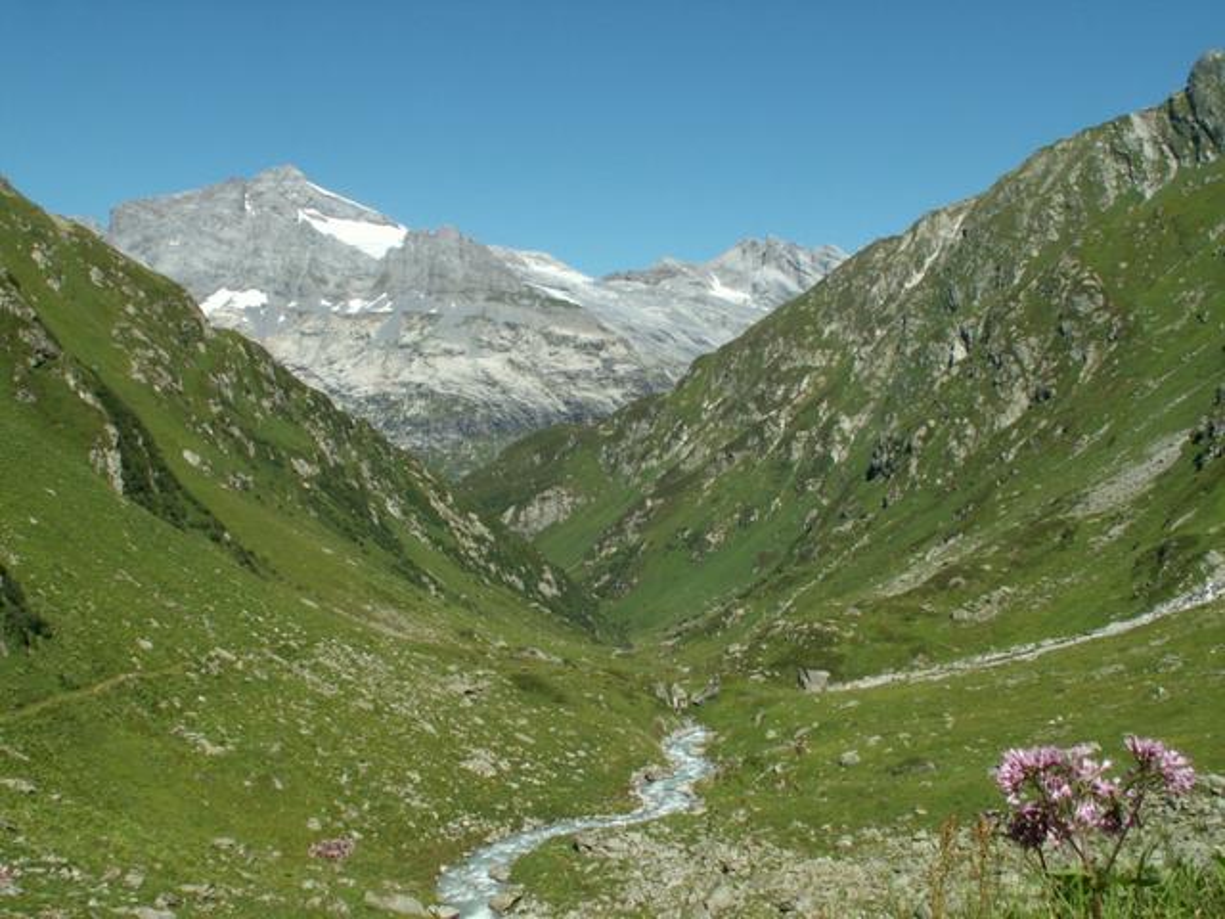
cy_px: 460
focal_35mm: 35
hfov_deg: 52.6
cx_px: 612
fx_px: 1239
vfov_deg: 40.7
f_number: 8
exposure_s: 1/160
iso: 50
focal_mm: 5.86
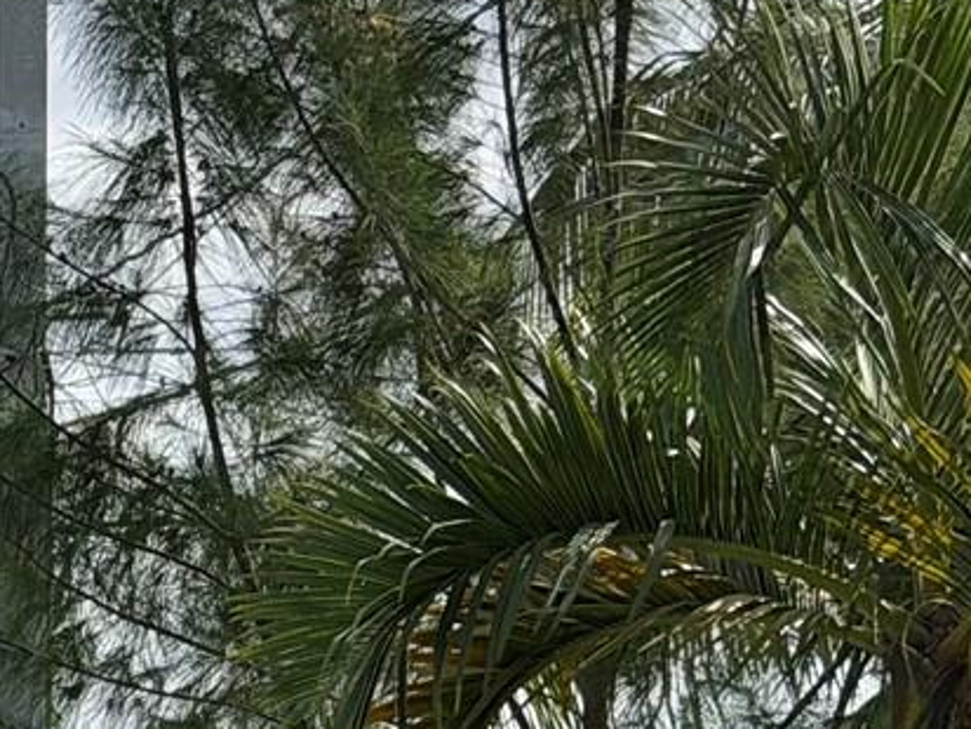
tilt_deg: -2.4
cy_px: 1338
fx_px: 5219
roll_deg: -0.4
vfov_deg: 7.7
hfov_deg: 10.1
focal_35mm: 186
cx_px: -757
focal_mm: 6.76
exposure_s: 1/4878
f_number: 1.78
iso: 64
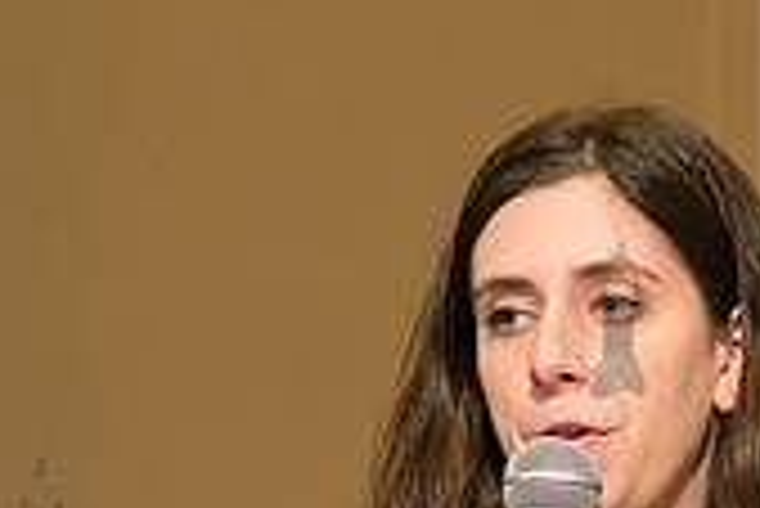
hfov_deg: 7.5
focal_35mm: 275
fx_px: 5810
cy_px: 753
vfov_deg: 5.0
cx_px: 616
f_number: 4
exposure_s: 1/250
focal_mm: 80
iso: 2500
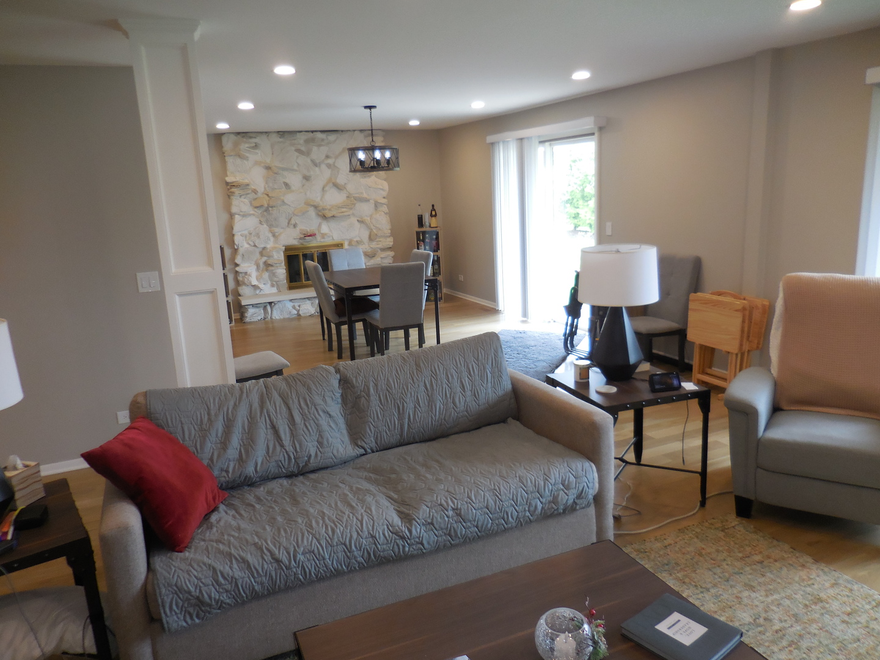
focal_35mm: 25
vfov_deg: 54.9
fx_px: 636
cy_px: 330
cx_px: 440
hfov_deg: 69.4
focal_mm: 4.5
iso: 140
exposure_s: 1/30
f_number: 3.3
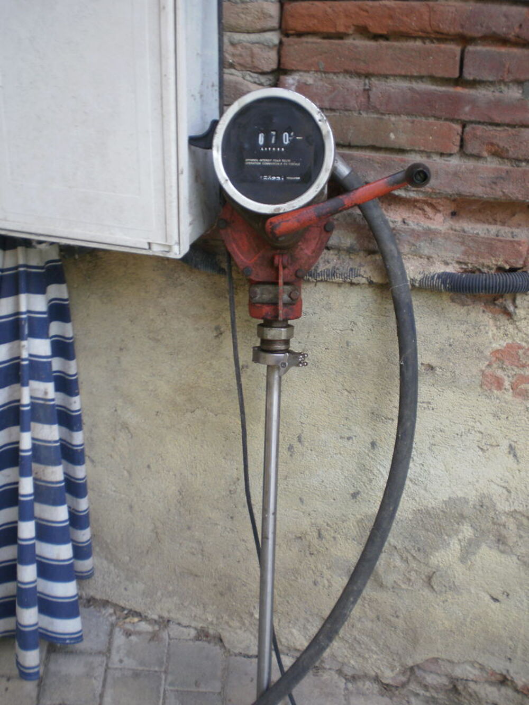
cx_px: 264
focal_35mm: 42
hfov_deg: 34.4
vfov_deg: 44.8
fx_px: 856
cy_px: 352
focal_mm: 7.4
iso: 100
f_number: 3.5
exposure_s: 1/50
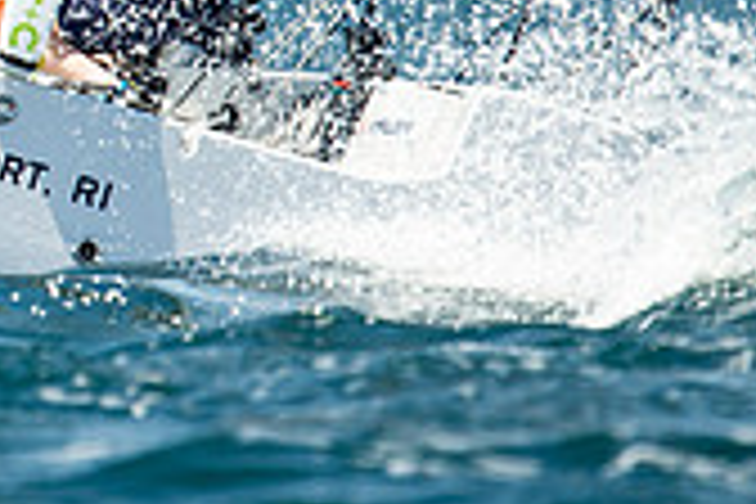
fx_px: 43614
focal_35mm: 2077
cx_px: -396
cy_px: -148
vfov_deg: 0.7
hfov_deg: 1.0
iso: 400
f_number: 5
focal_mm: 600
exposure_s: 1/2500
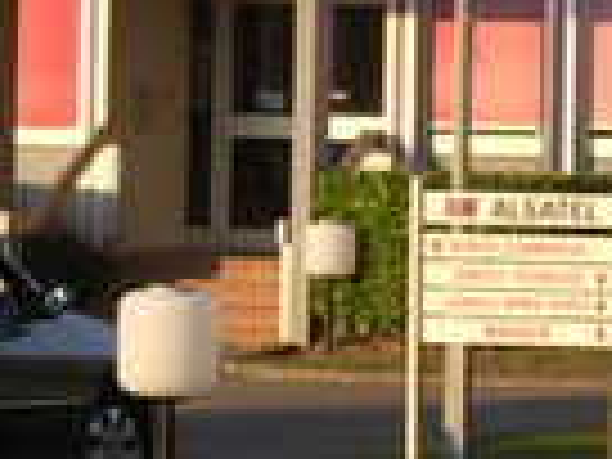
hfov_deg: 7.5
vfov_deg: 5.6
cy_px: 140
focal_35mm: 265
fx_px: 4685
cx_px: 482
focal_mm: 9.1
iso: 100
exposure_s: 1/365
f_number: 3.4
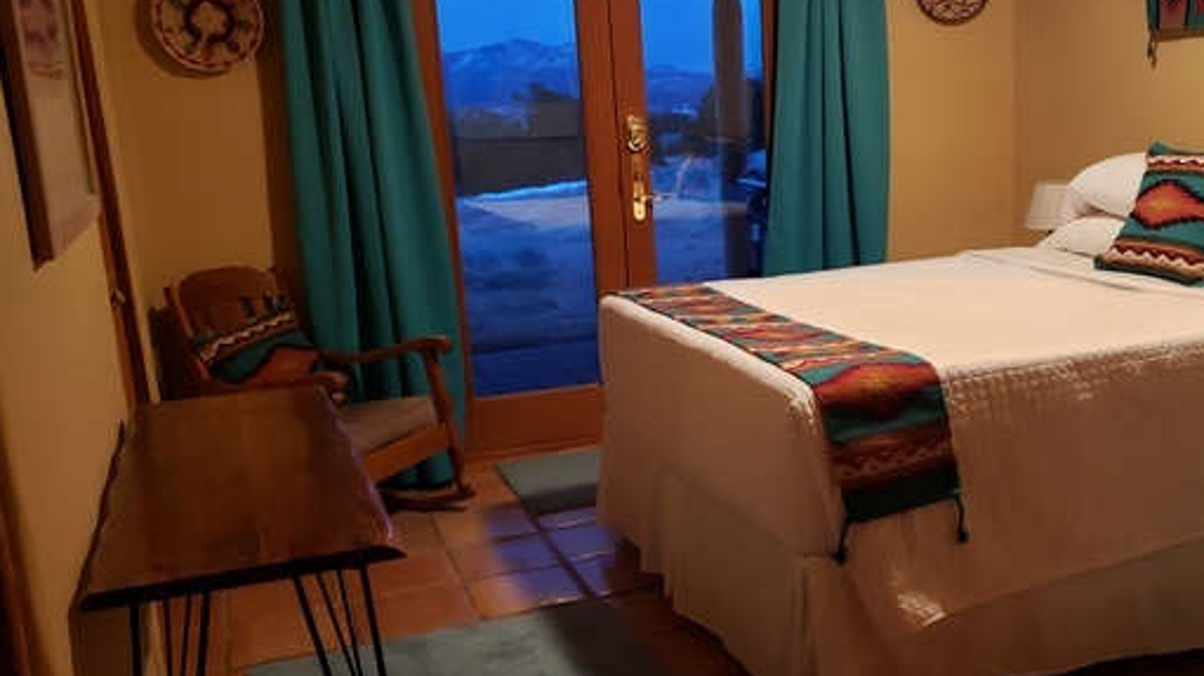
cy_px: 367
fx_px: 1181
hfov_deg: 53.5
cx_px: 741
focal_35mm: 37
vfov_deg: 31.9
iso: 250
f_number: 1.5
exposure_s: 1/20
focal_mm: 4.3
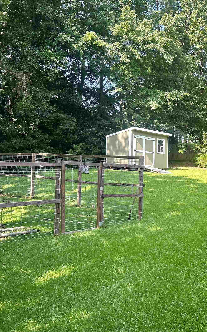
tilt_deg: +2.8
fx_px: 361
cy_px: 168
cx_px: 225
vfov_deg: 49.3
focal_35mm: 40
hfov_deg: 29.1
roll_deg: -1.1
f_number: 1.5
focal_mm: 5.7
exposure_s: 1/581
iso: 50
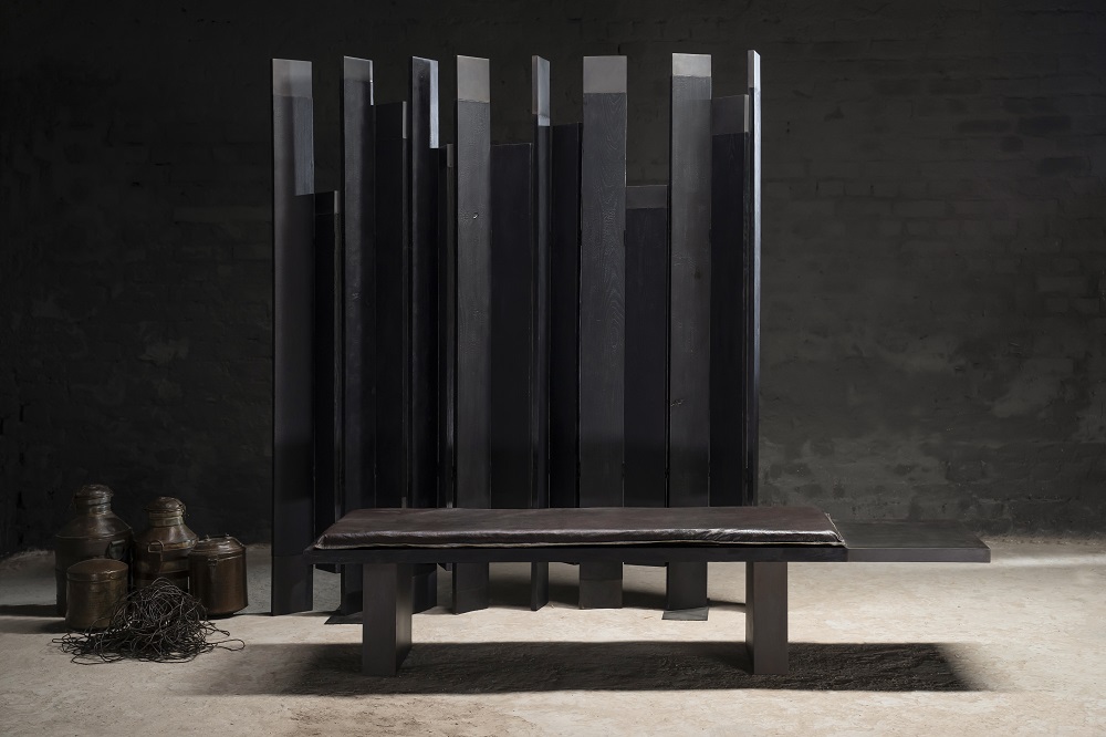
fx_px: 1689
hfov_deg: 36.3
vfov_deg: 24.6
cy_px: 368
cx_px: 553
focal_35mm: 55
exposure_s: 1/80
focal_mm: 55
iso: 1600
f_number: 5
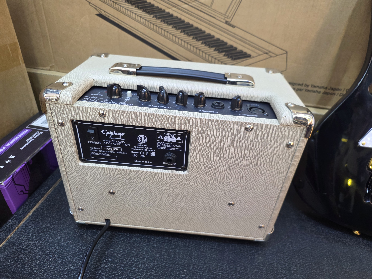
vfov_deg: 58.9
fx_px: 247
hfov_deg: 73.9
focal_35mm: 23
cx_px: 186
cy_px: 140
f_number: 1.7
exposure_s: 1/100
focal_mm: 6.25
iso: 320
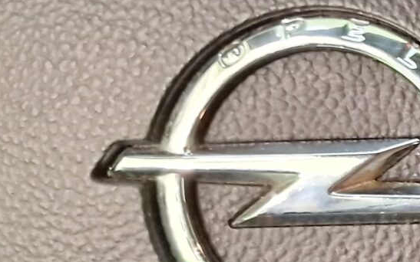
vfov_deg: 11.5
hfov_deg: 14.8
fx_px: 1305
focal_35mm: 114
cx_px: 851
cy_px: 150
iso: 400
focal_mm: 6.4
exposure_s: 1/33
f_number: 1.8
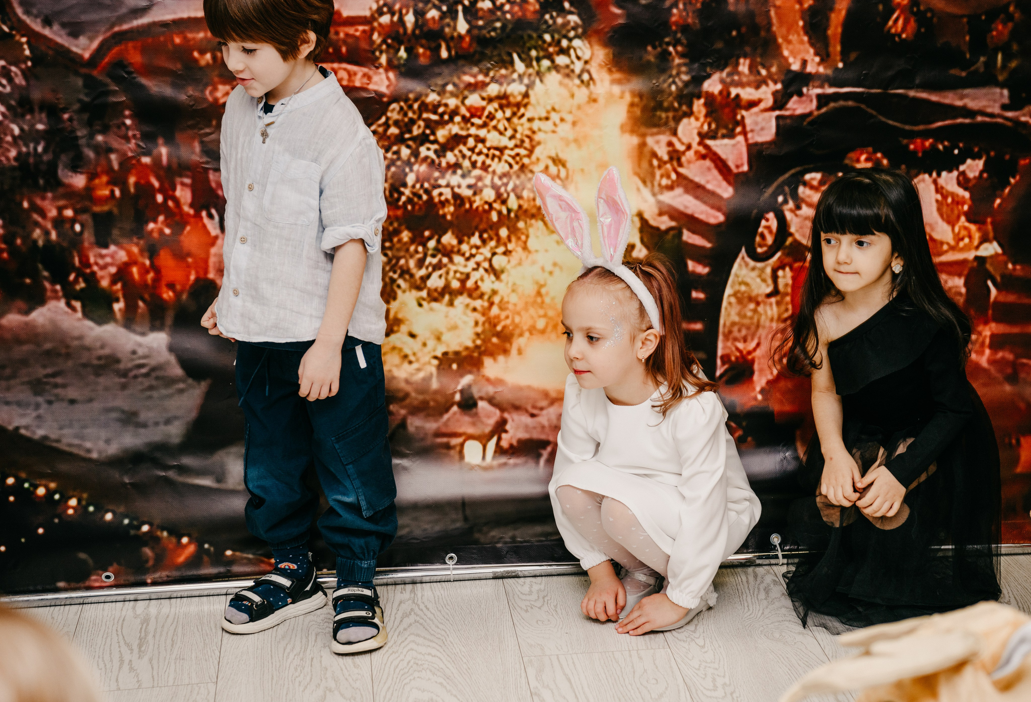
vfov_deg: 18.7
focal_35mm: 74
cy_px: 366
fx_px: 2134
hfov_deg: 27.2
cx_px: 549
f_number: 4.5
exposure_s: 1/160
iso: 250
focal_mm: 70
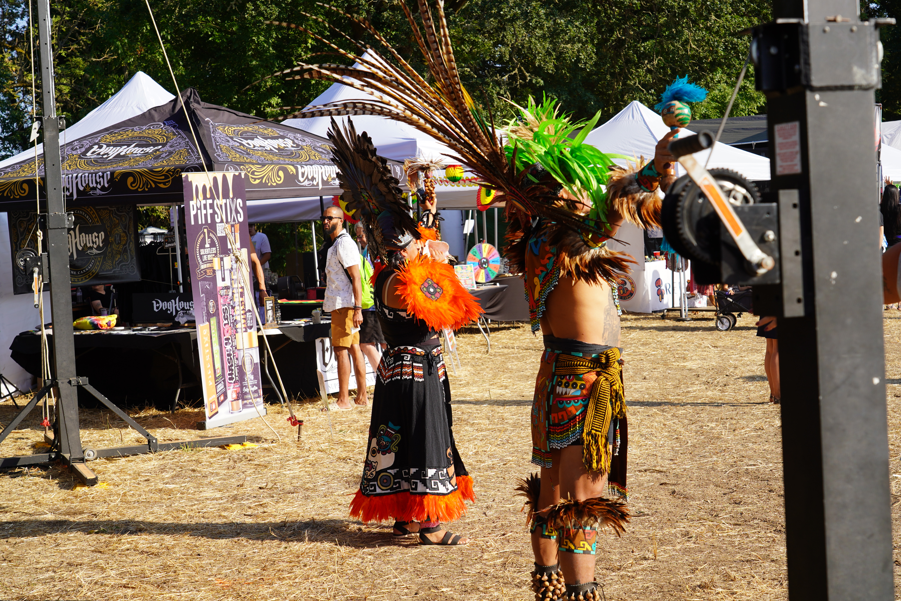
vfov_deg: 22.6
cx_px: 450
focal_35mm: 60
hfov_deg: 33.4
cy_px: 300
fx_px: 1502
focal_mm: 60
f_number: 8
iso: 100
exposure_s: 1/160
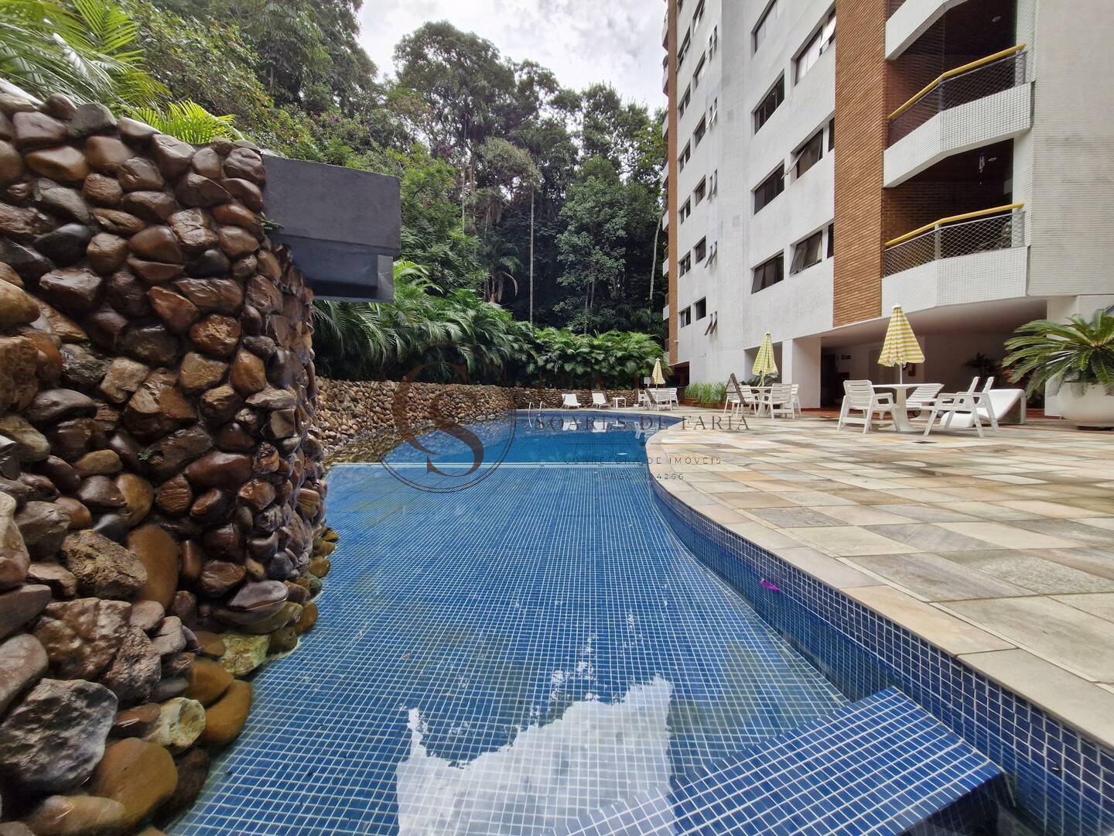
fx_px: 418
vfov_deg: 89.9
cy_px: 418
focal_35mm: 13
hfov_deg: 106.2
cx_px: 557
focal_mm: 1.74
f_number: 2.2
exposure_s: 1/526
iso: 50
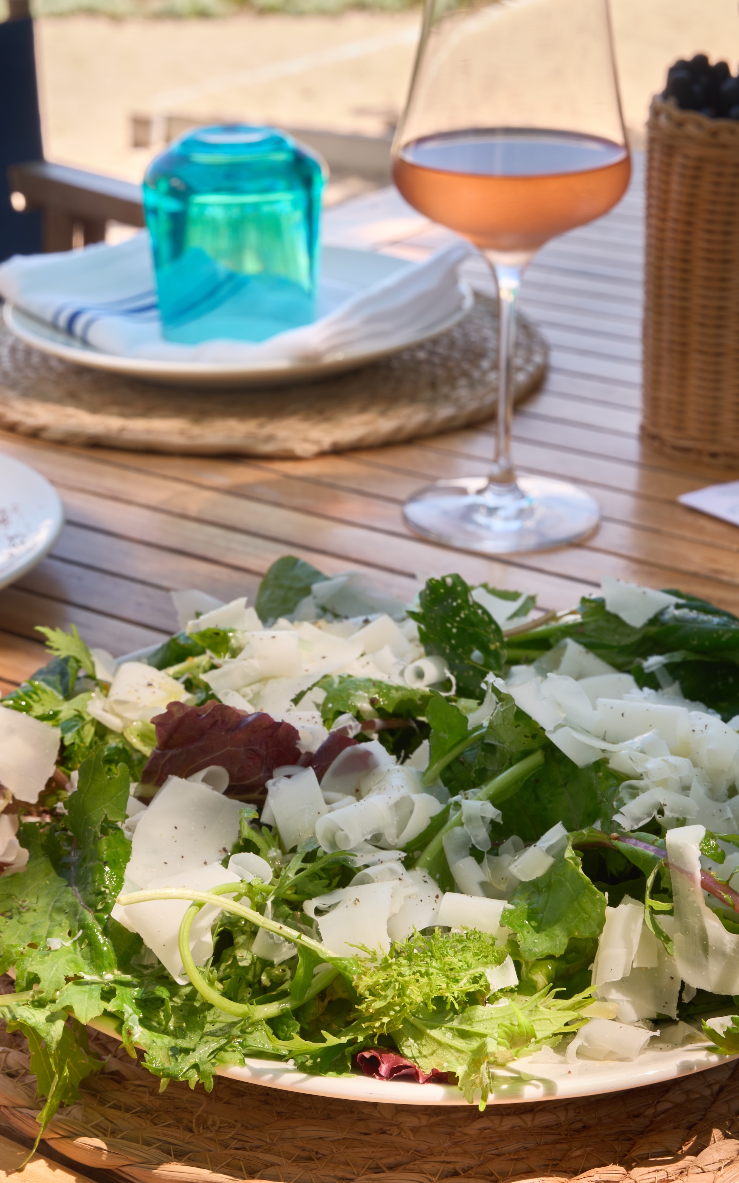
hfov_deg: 18.1
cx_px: 260
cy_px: 536
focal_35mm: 72
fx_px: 2320
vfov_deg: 28.6
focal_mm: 58
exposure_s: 1/13
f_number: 14
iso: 100
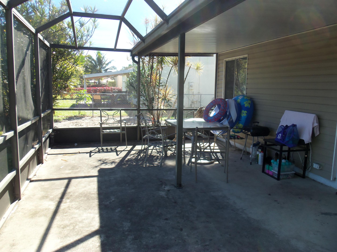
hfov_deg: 61.7
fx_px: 282
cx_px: 168
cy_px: 126
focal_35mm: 29
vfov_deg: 48.2
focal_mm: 5.2
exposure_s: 1/160
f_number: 3.4
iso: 80
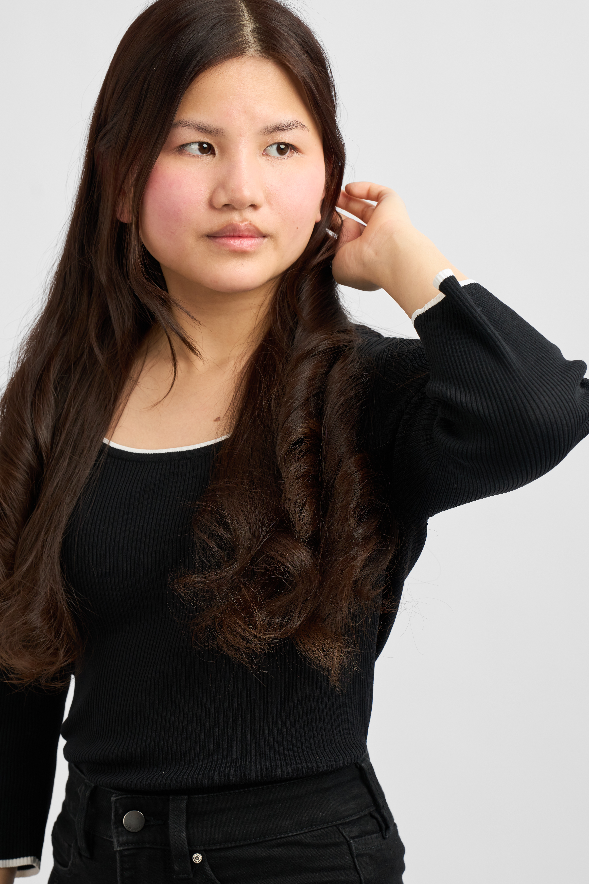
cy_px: 509
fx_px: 2037
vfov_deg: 24.4
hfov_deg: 16.4
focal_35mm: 83
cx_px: 232
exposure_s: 1/250
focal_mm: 63
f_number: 7.1
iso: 320
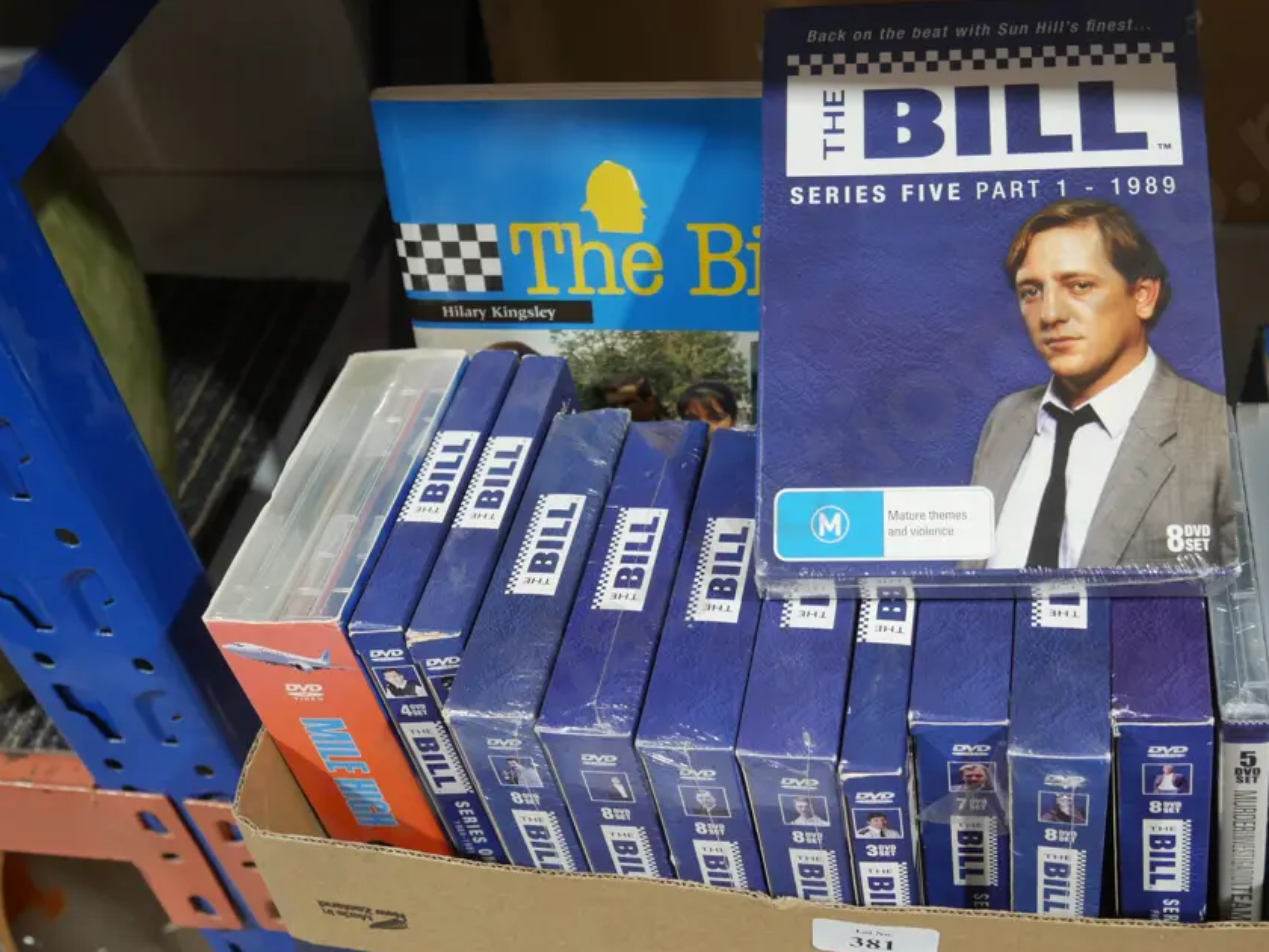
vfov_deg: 36.8
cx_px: 742
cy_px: 541
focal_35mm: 39
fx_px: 1430
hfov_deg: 47.7
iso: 640
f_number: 4
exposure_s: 1/60
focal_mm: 16
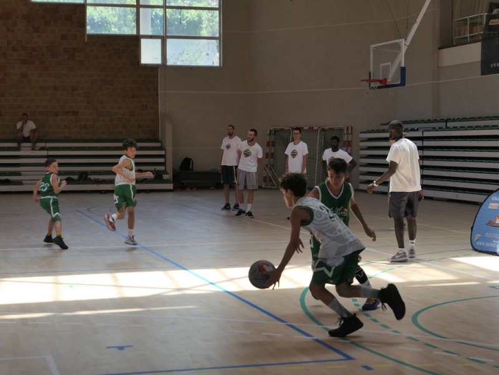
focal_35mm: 78
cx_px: 250
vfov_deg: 18.9
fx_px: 1124
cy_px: 188
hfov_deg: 25.0
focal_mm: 26.4
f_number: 2.8
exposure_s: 1/320
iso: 125
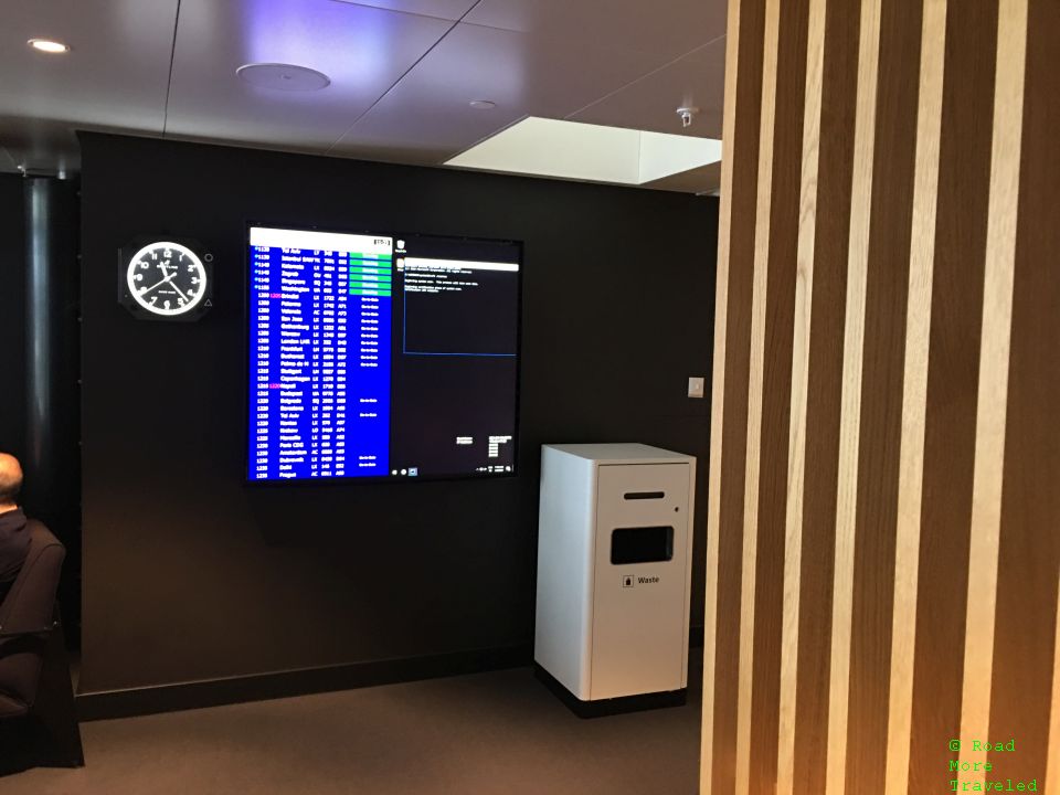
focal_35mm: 29
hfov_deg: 61.7
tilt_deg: -1.6
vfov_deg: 48.2
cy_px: 398
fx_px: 888
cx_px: 530
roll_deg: -1.8
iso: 80
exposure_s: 1/10
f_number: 2.2
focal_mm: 4.15
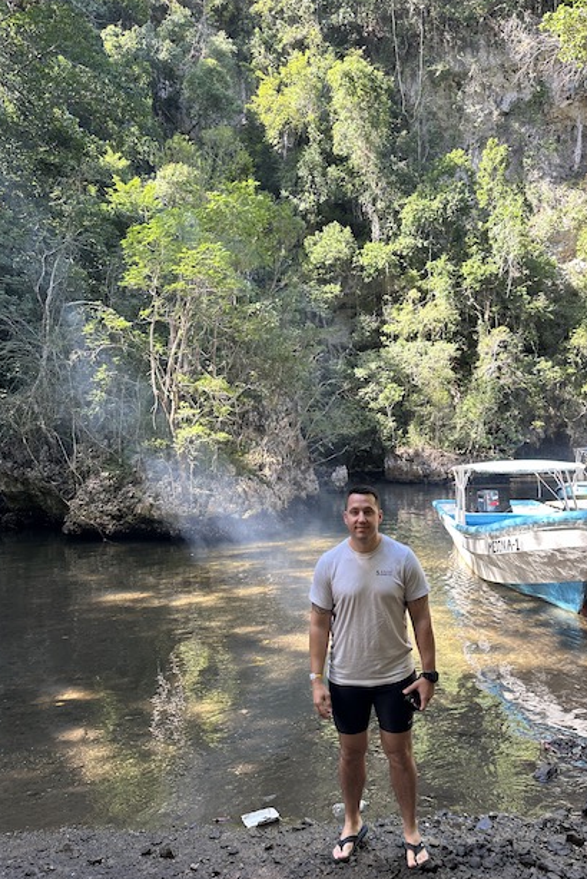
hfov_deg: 49.5
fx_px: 635
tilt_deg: +2.6
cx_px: 334
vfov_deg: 69.4
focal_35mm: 26
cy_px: 437
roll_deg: +1.7
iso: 64
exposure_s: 1/161
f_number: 1.78
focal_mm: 6.86
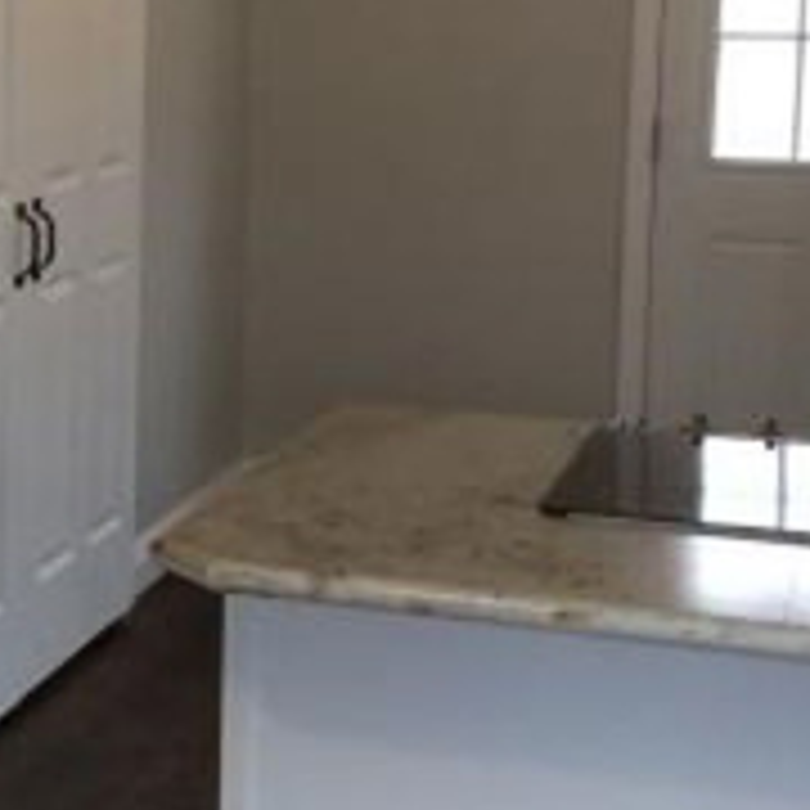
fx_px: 2409
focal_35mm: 91
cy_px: 198
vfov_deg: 19.0
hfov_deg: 17.5
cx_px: -333
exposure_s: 1/30
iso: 100
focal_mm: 4.15
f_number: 2.2
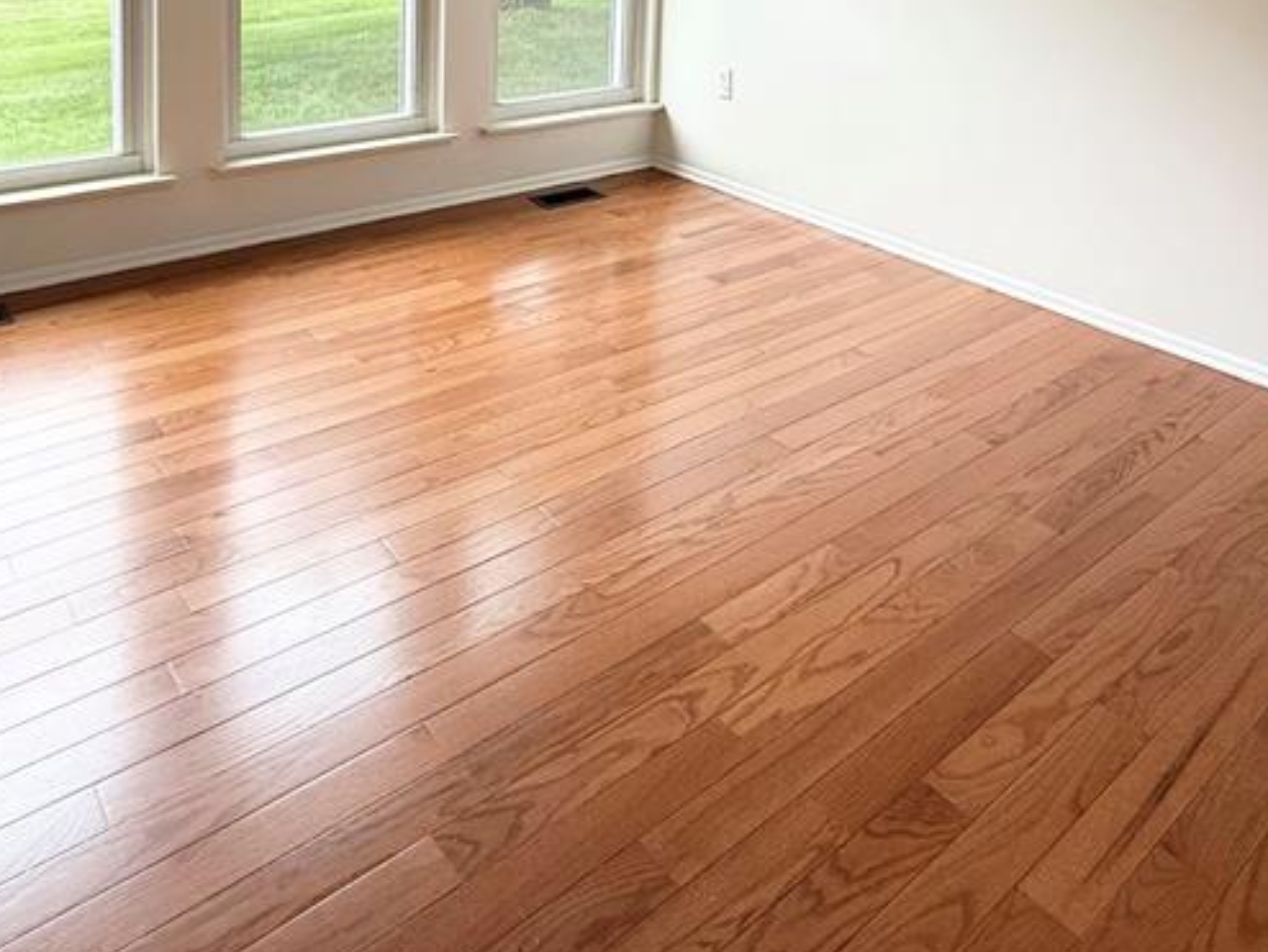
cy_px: -21
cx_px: 601
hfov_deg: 61.6
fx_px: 1063
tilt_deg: -5.8
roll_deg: -1.4
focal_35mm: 29
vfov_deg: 41.4
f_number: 2.2
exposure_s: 1/99
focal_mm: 2.22
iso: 100
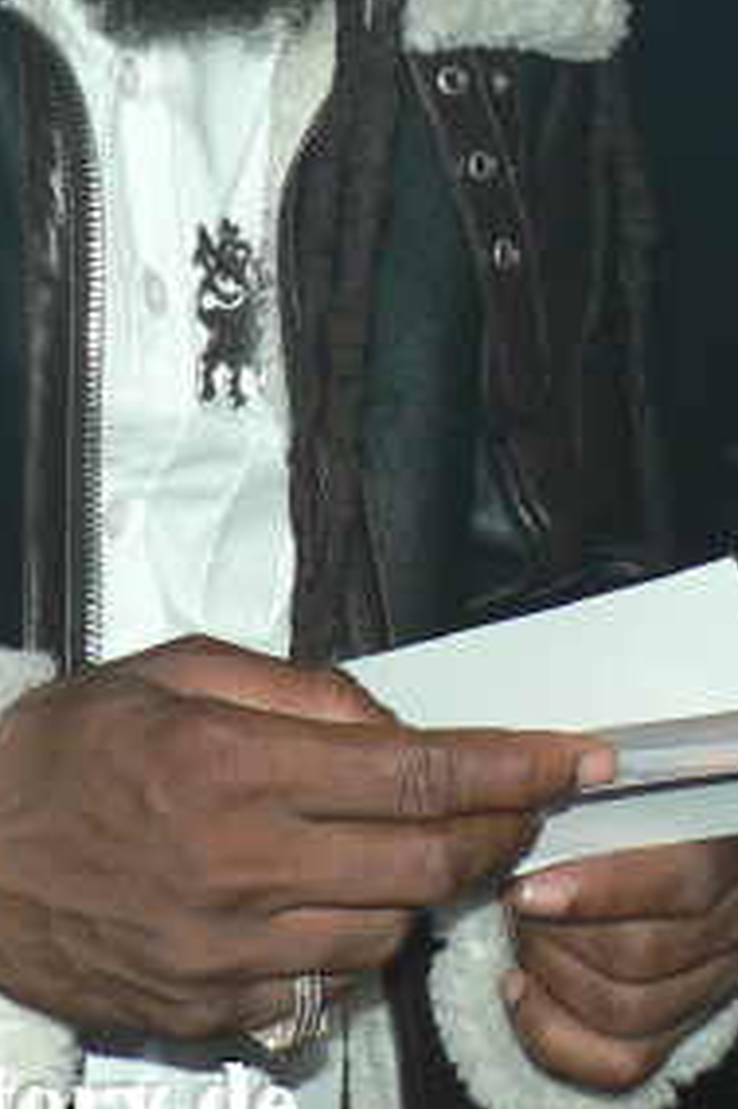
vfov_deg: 25.0
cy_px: -16
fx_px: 2370
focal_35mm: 77
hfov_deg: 17.6
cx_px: 211
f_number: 2.8
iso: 100
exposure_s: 1/60
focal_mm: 6
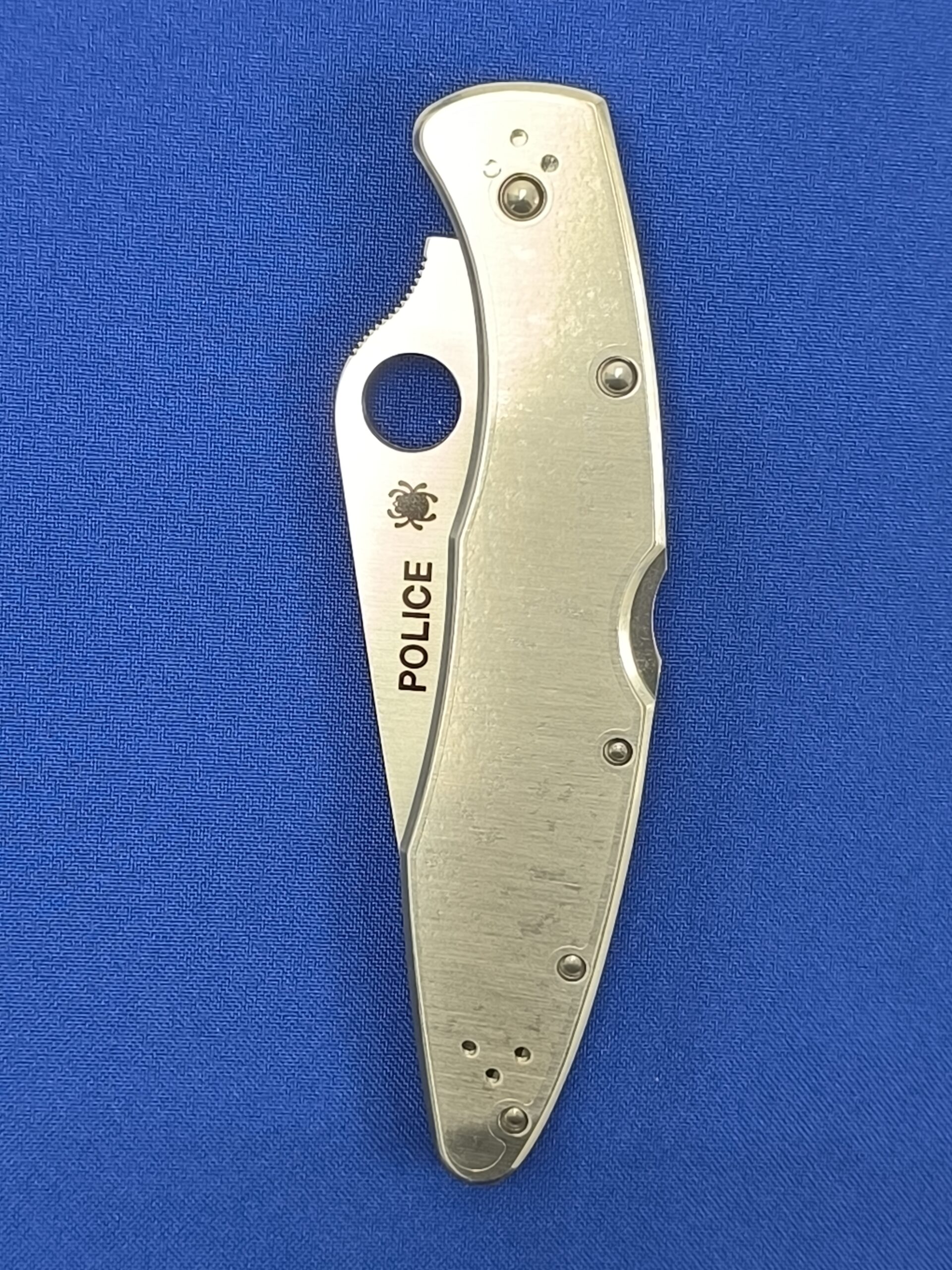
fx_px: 2567
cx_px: 476
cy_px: 635
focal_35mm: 70
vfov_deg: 27.8
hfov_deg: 21.0
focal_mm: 6.14
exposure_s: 1/100
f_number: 1.65
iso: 640
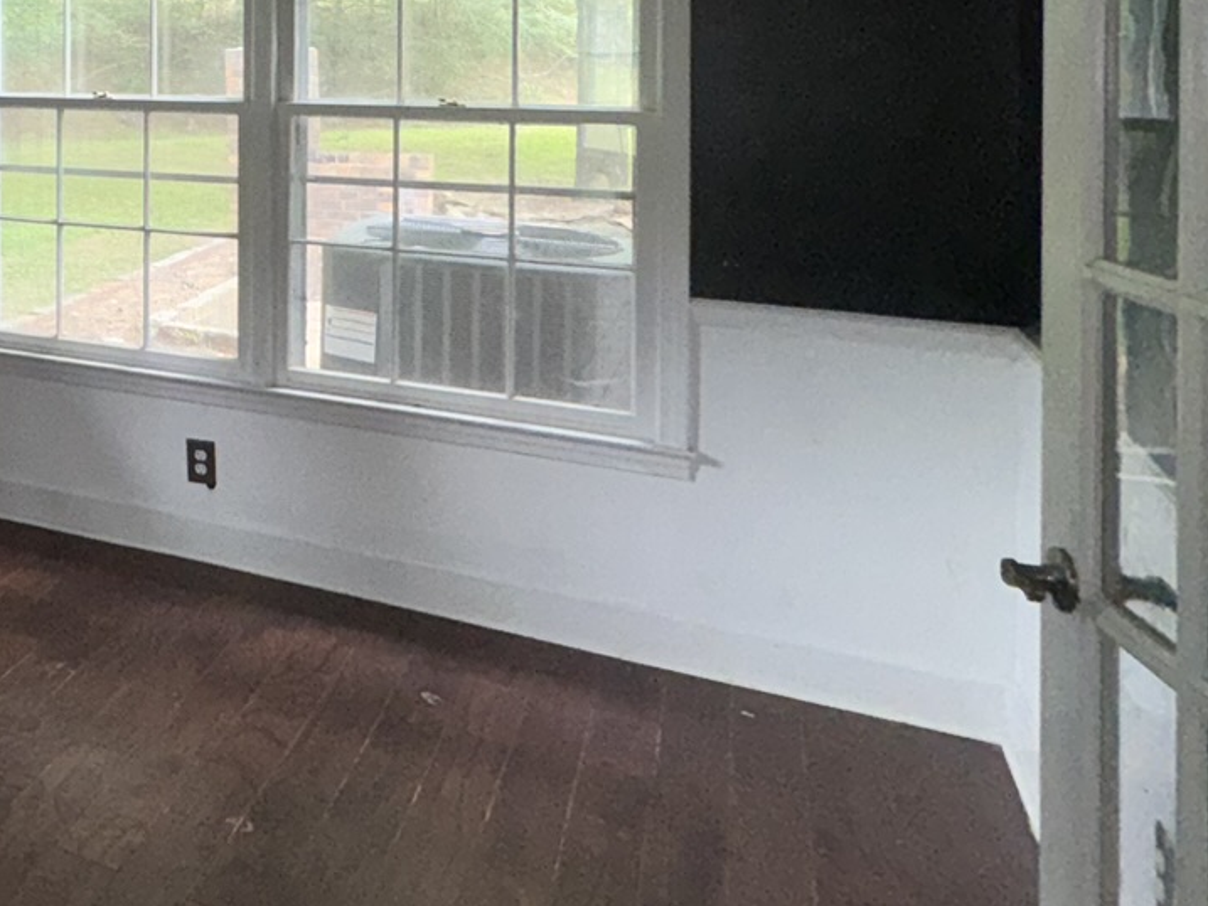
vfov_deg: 33.6
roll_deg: -0.3
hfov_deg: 36.2
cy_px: 51
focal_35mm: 40
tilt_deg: -0.8
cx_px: -246
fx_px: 1396
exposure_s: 1/84
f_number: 2.2
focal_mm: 2.22
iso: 80
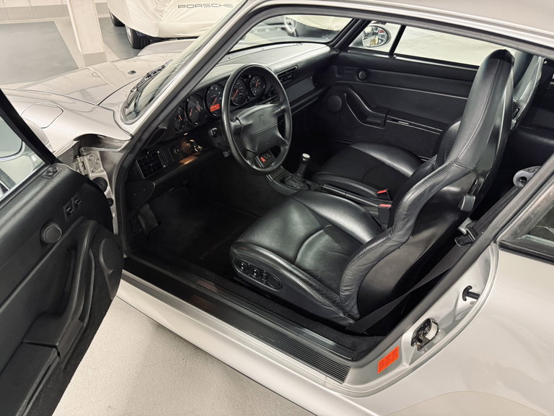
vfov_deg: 56.8
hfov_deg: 71.6
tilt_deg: -34.1
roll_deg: -0.8
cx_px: 277
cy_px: 208
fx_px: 384
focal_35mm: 24
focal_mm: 6.76
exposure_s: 1/33
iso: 640
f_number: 1.78
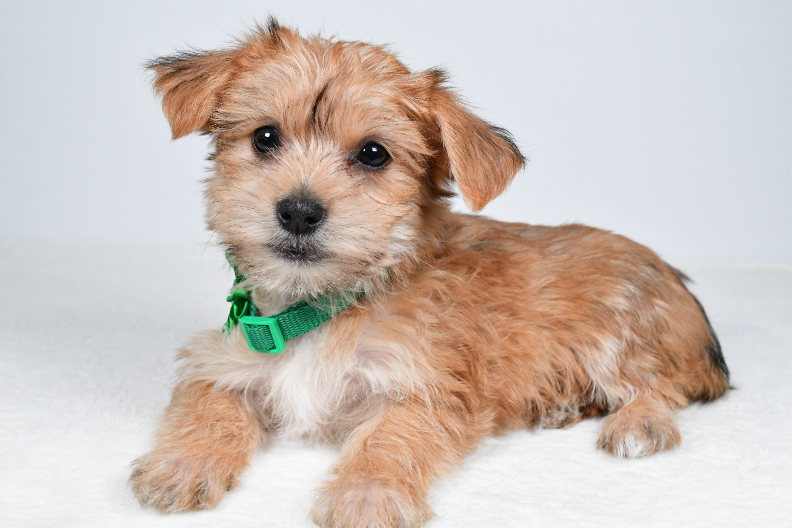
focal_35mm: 42
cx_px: 396
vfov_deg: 31.9
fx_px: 924
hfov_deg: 46.4
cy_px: 264
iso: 5000
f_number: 9
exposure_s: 1/1000
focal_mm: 28
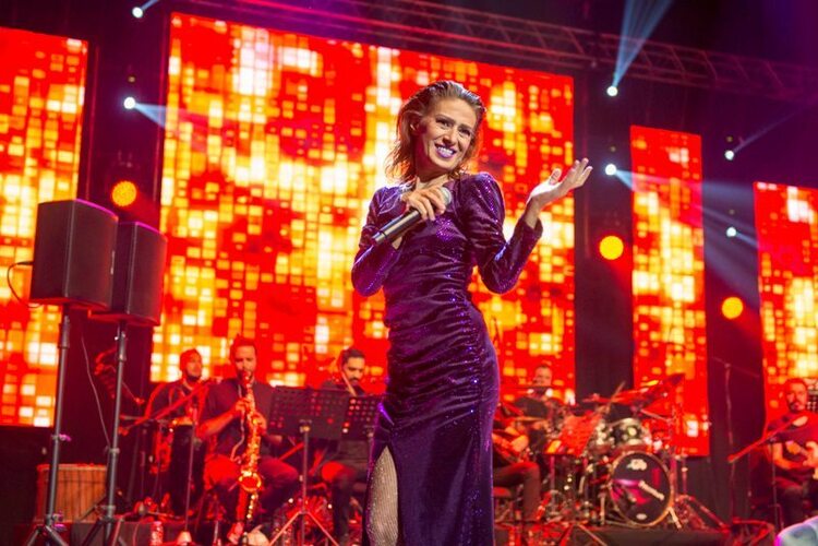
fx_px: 1181
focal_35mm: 52
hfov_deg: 38.2
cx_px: 409
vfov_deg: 26.0
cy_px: 273
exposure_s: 1/160
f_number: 2.8
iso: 2000
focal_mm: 52
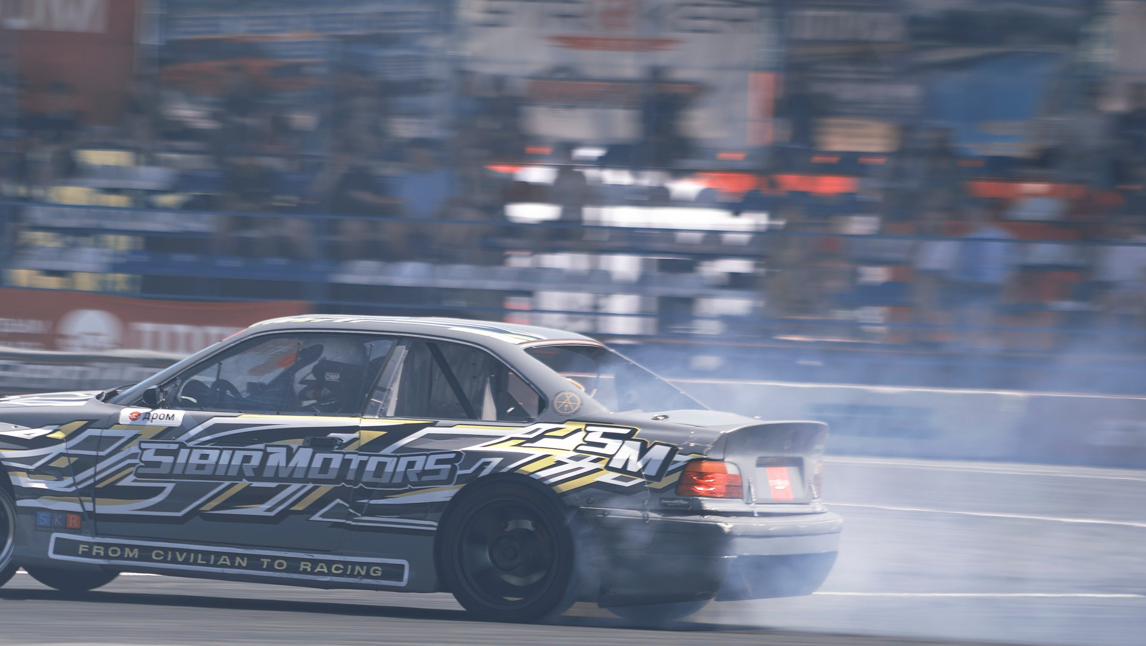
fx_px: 13982
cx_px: 192
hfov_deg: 4.7
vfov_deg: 2.6
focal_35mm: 460
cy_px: 415
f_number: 8
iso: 100
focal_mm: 200
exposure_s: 1/125
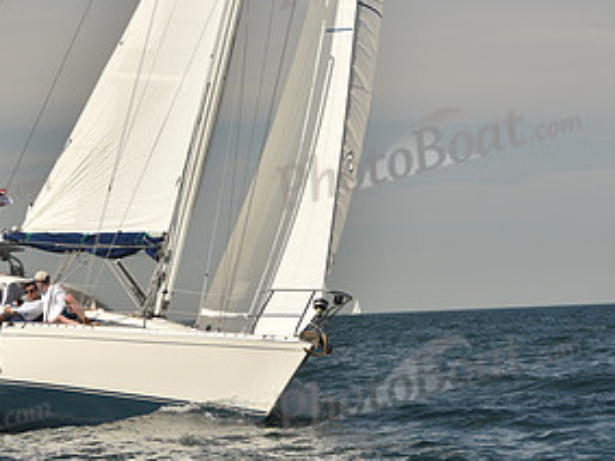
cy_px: 297
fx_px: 3570
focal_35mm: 201
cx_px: 165
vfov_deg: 7.4
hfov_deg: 9.8
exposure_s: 1/640
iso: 250
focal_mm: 102
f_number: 8
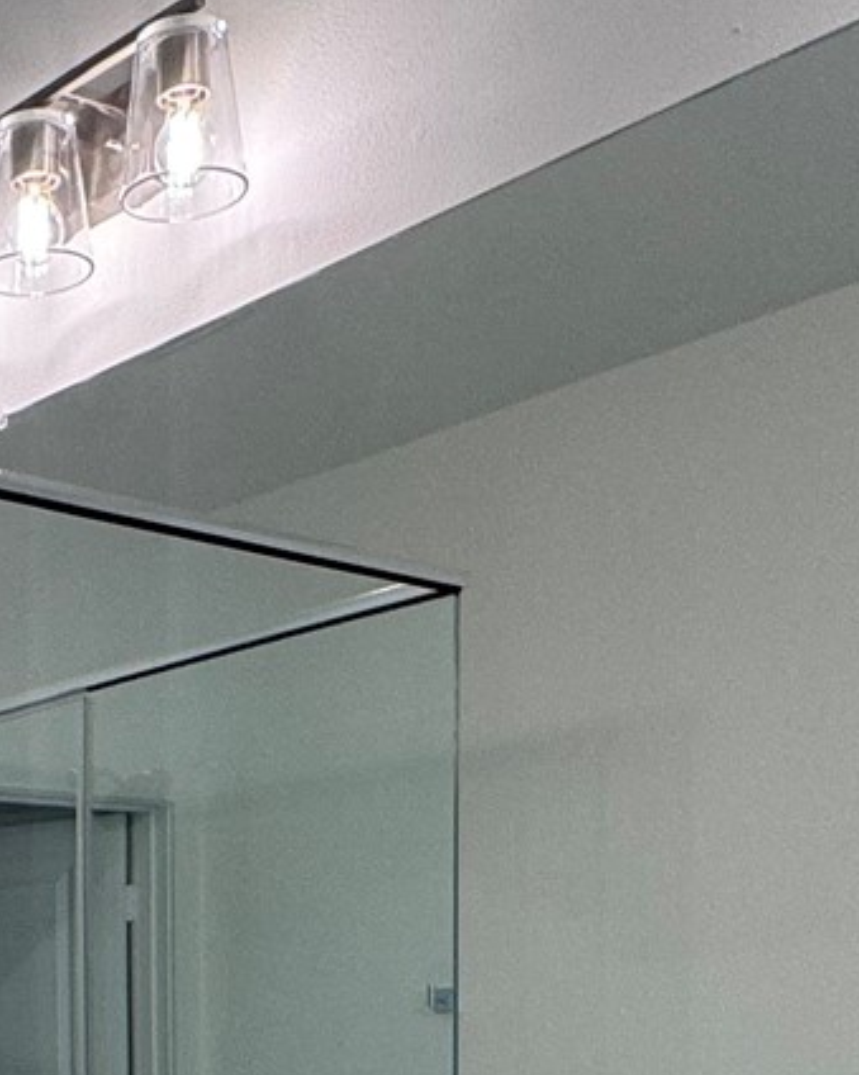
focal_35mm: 66
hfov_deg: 21.1
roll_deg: +0.9
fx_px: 2098
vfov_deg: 24.9
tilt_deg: -7.0
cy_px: 1400
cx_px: -251
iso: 80
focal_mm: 2.22
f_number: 2.2
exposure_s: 1/120
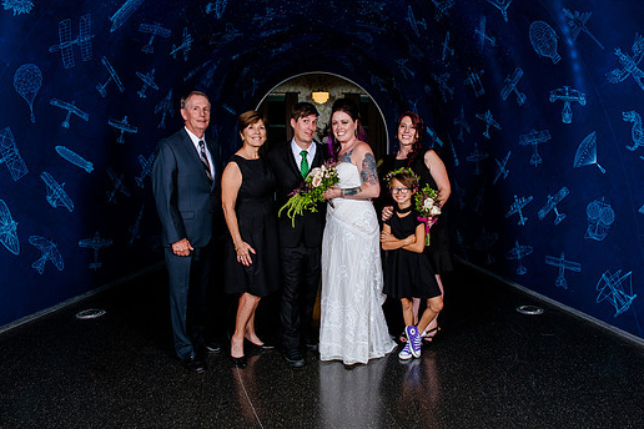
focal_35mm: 27
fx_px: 483
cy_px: 206
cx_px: 347
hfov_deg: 67.3
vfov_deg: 47.9
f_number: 6.3
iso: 640
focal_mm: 24
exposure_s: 1/125
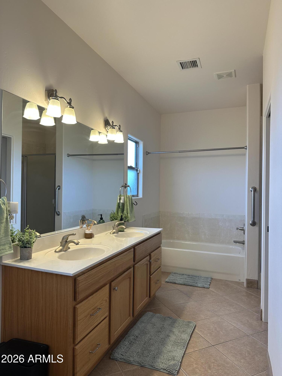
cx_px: 141
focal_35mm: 24
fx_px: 261
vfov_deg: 71.6
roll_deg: -0.8
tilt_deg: -0.1
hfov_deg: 56.8
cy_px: 188
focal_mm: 6.86
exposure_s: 1/120
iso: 100
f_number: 1.78
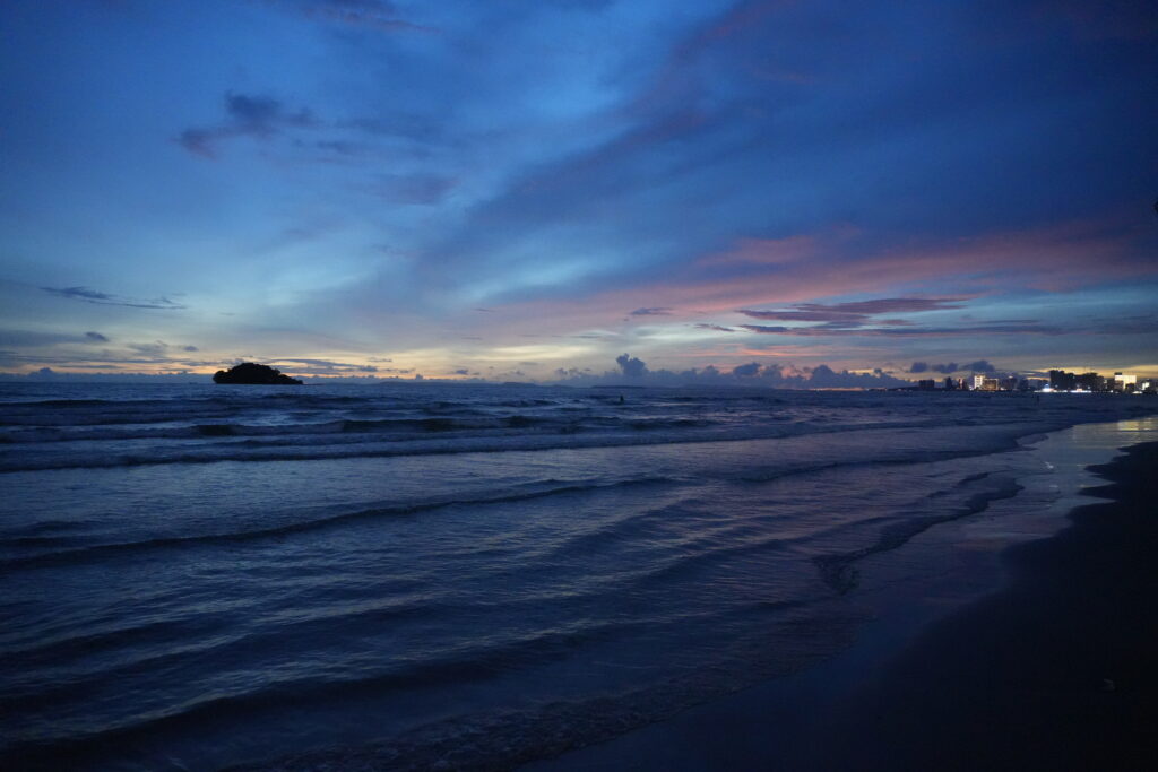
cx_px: 579
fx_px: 772
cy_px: 386
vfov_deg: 53.1
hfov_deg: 73.7
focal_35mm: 24
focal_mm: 24
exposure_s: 1/125
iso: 12800
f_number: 4
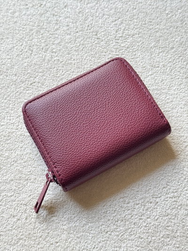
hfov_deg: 30.3
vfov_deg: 39.6
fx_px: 347
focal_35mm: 48
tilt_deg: -69.0
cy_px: 126
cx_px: 94
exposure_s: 1/60
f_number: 1.78
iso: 160
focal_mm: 6.76
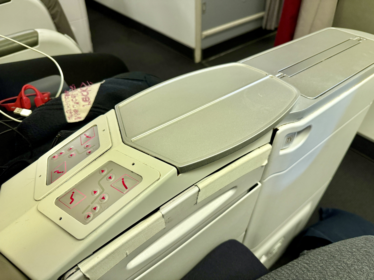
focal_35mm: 24
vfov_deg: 56.8
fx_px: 259
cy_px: 140
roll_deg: +1.8
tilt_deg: -43.9
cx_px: 187
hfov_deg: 71.6
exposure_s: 1/60
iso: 320
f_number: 1.78
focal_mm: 6.86
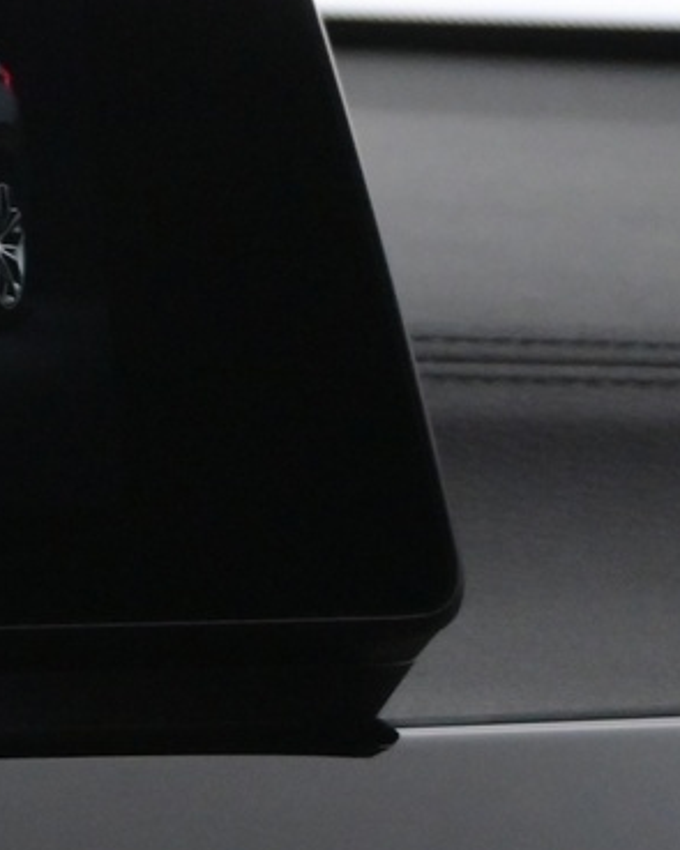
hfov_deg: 9.9
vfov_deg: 14.1
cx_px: -987
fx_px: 3423
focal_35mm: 136
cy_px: 175
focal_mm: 22
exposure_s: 1/60
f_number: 4
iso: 2500
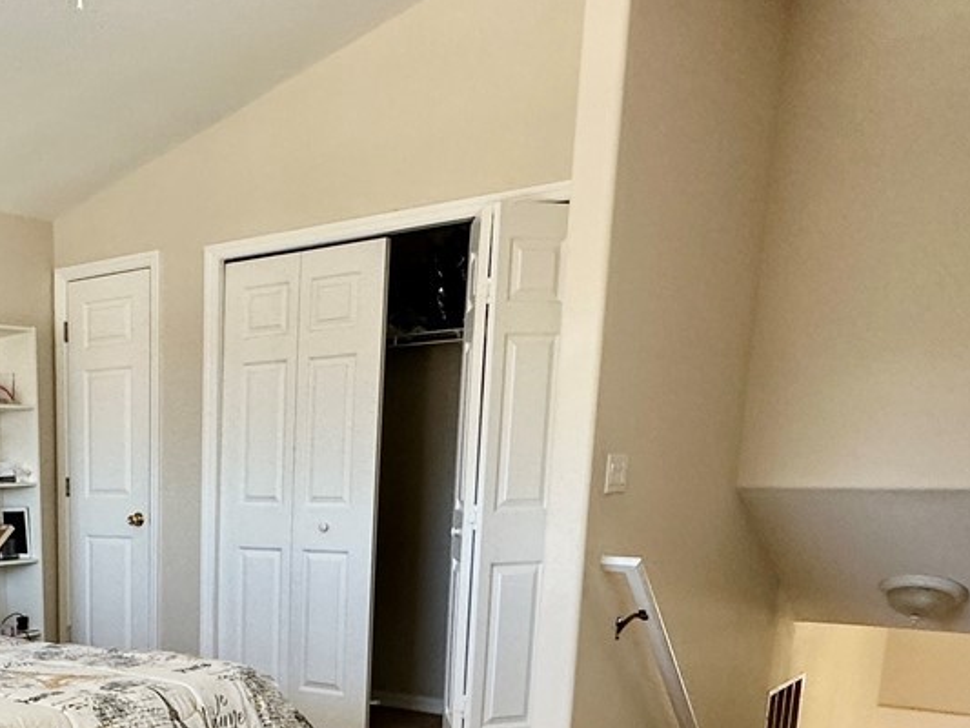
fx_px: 1177
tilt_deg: -11.3
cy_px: 704
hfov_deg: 39.3
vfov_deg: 32.0
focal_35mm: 42
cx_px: -7
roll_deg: +0.8
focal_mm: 2.22
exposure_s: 1/99
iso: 200
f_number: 2.2
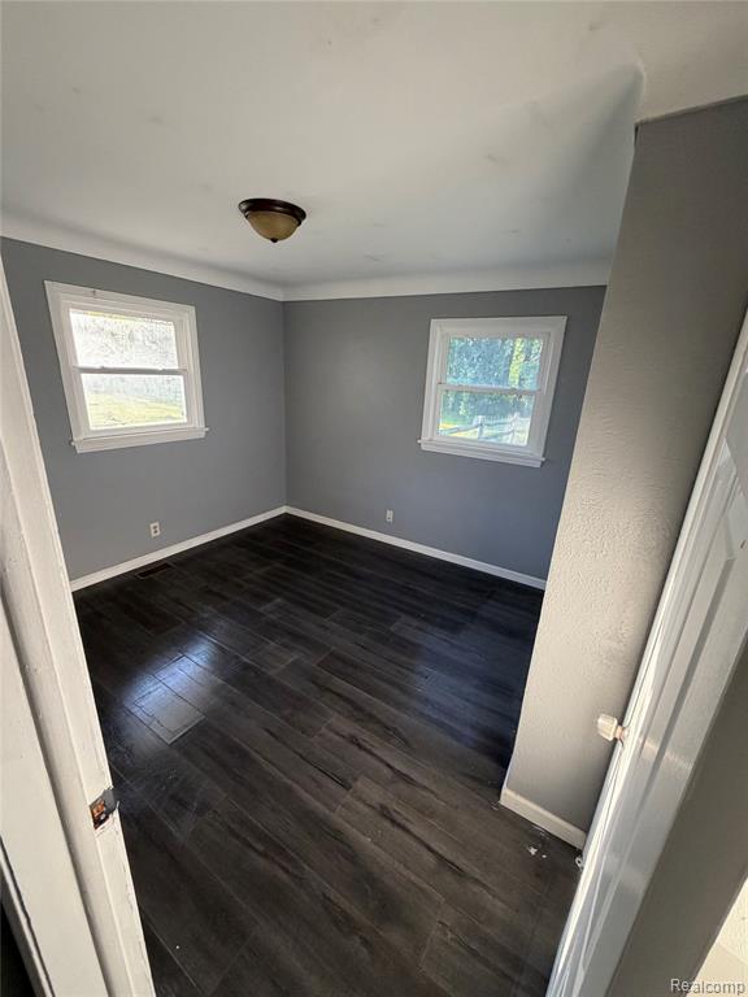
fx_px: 403
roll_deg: -3.5
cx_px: 374
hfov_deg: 85.7
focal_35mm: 14
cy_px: 498
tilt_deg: -17.8
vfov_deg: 102.1
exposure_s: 1/121
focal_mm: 2.22
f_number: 2.2
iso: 320
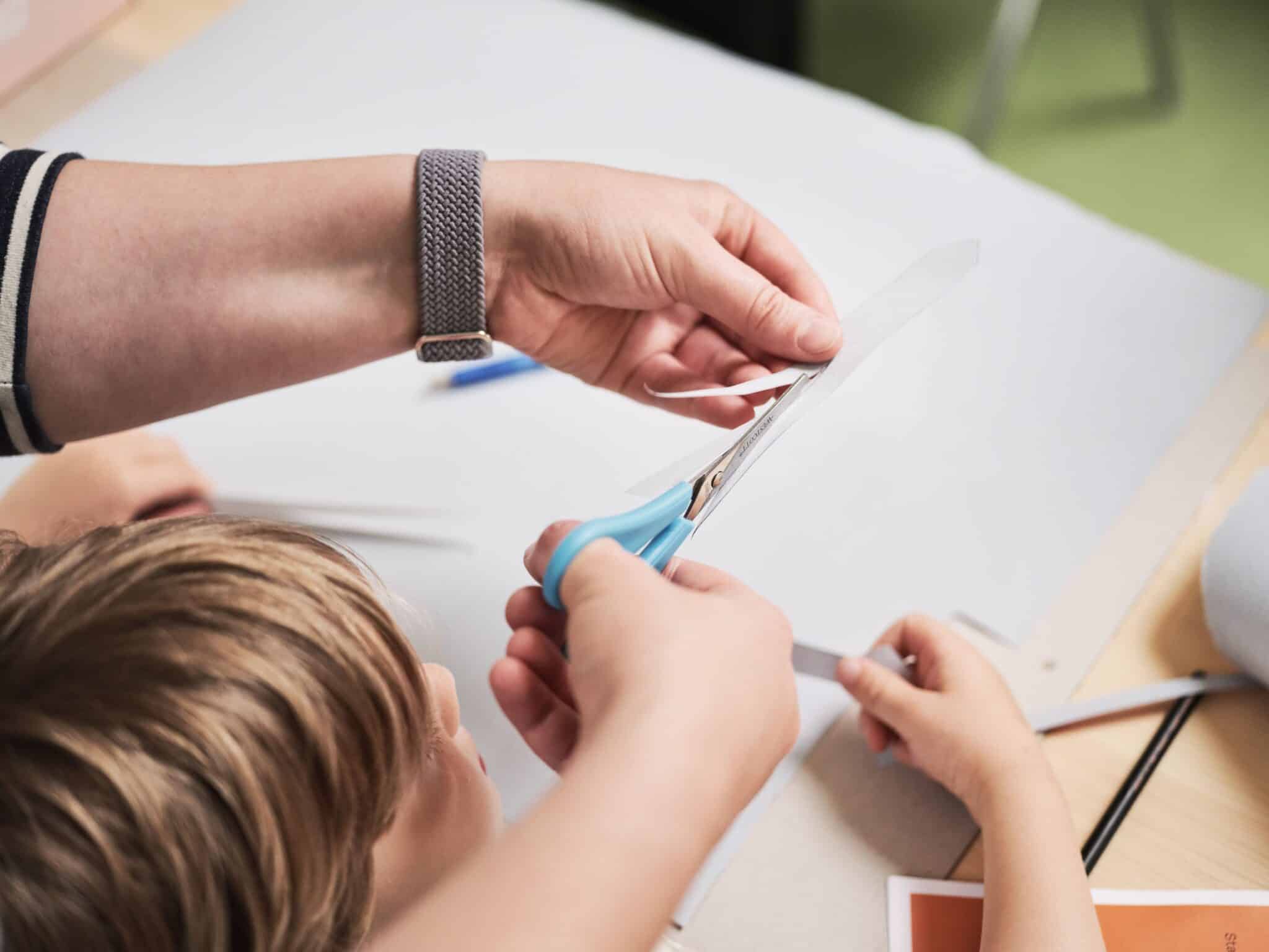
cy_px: 476
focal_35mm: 50
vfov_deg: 29.1
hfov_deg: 38.2
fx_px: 1833
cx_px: 634
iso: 1000
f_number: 2.8
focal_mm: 63
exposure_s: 1/125
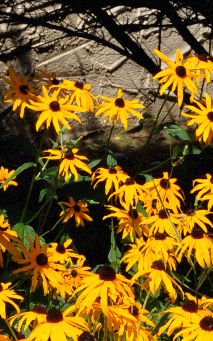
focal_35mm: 348
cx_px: 49
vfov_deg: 6.0
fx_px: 3233
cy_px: 55
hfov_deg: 3.8
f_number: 14
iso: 200
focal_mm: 50
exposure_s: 1/200
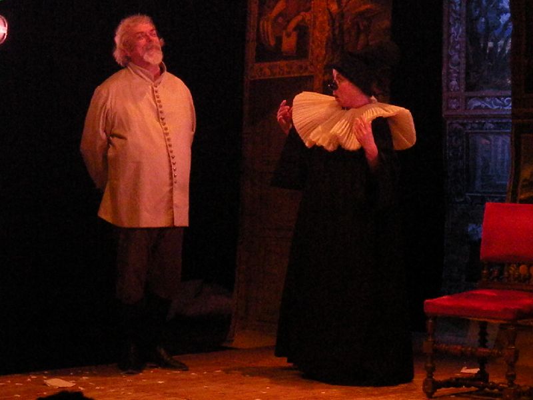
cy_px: 200
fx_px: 1694
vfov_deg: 13.5
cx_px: 266
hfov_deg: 17.9
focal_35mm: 110
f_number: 5.6
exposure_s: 1/250
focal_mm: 19.4
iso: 3200
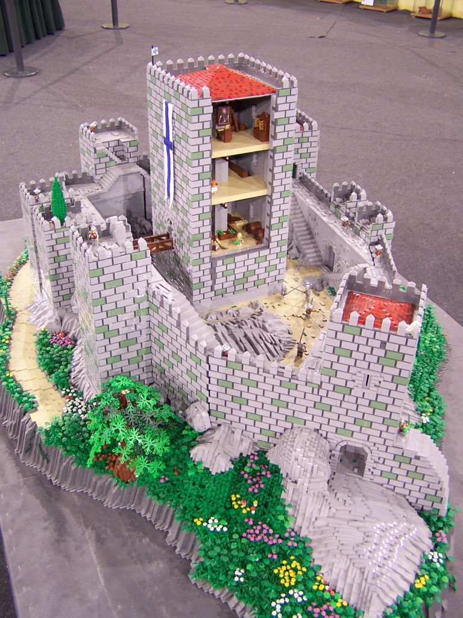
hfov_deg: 37.7
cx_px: 232
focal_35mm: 38
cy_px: 309
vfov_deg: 49.0
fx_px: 678
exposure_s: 1/4
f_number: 2.8
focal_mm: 6.3
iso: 80
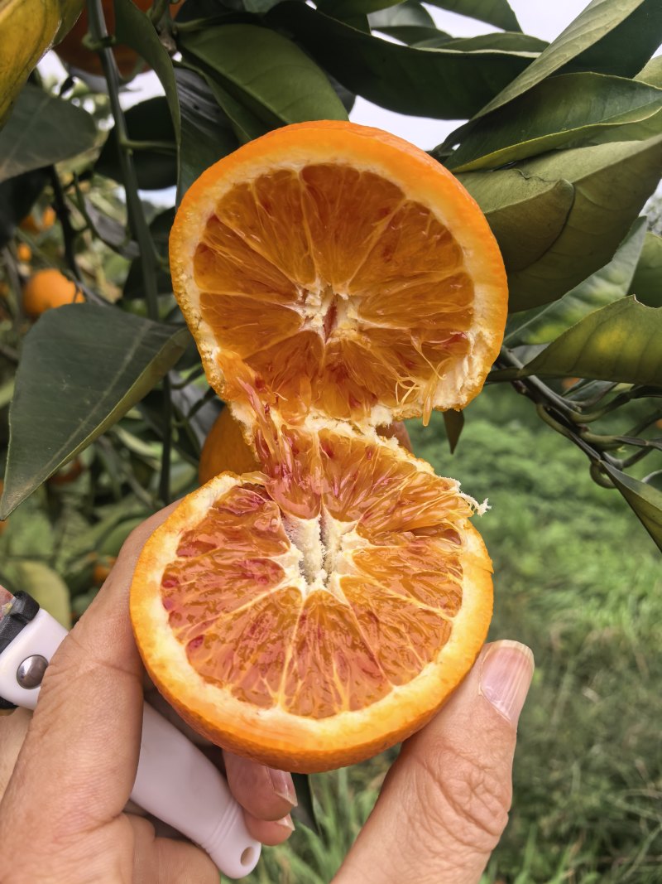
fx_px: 612
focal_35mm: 24
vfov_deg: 71.6
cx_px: 331
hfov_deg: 56.8
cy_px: 442
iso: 160
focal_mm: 5.75
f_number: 2.8
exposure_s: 1/461
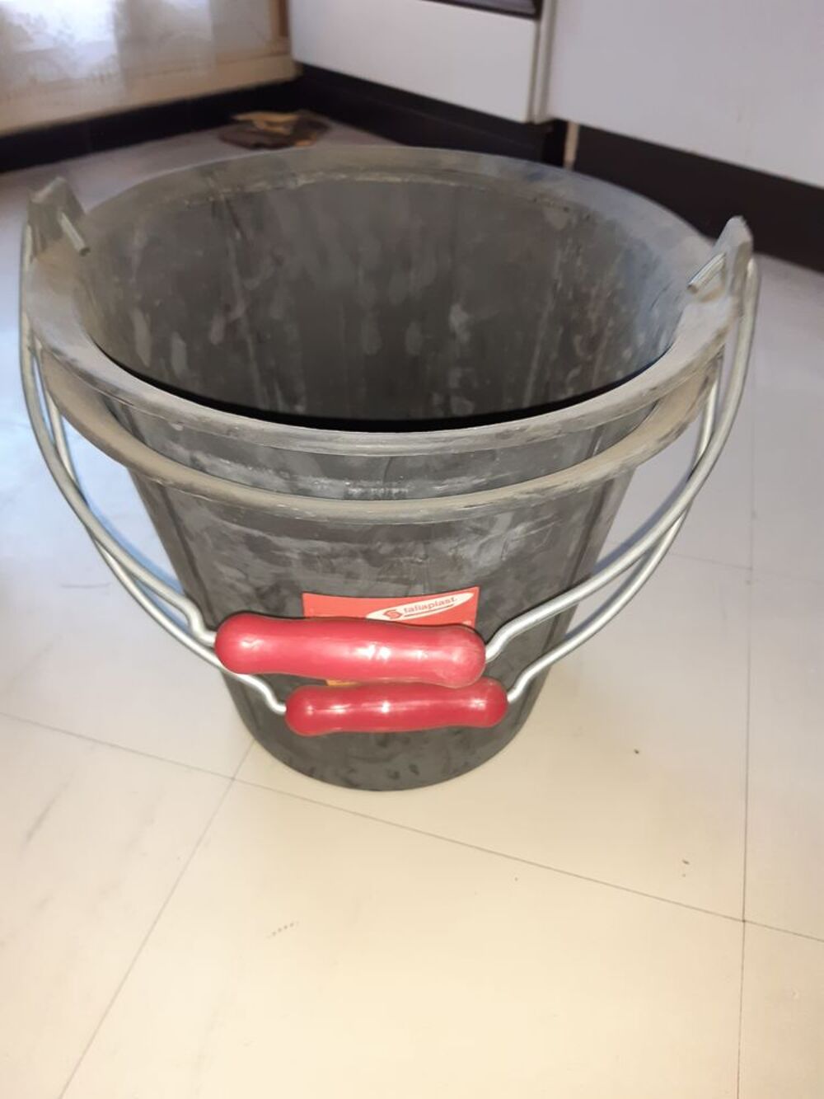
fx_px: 825
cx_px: 412
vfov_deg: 67.3
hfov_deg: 53.1
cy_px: 550
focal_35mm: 26
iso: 125
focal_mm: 3.92
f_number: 1.7
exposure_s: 1/50
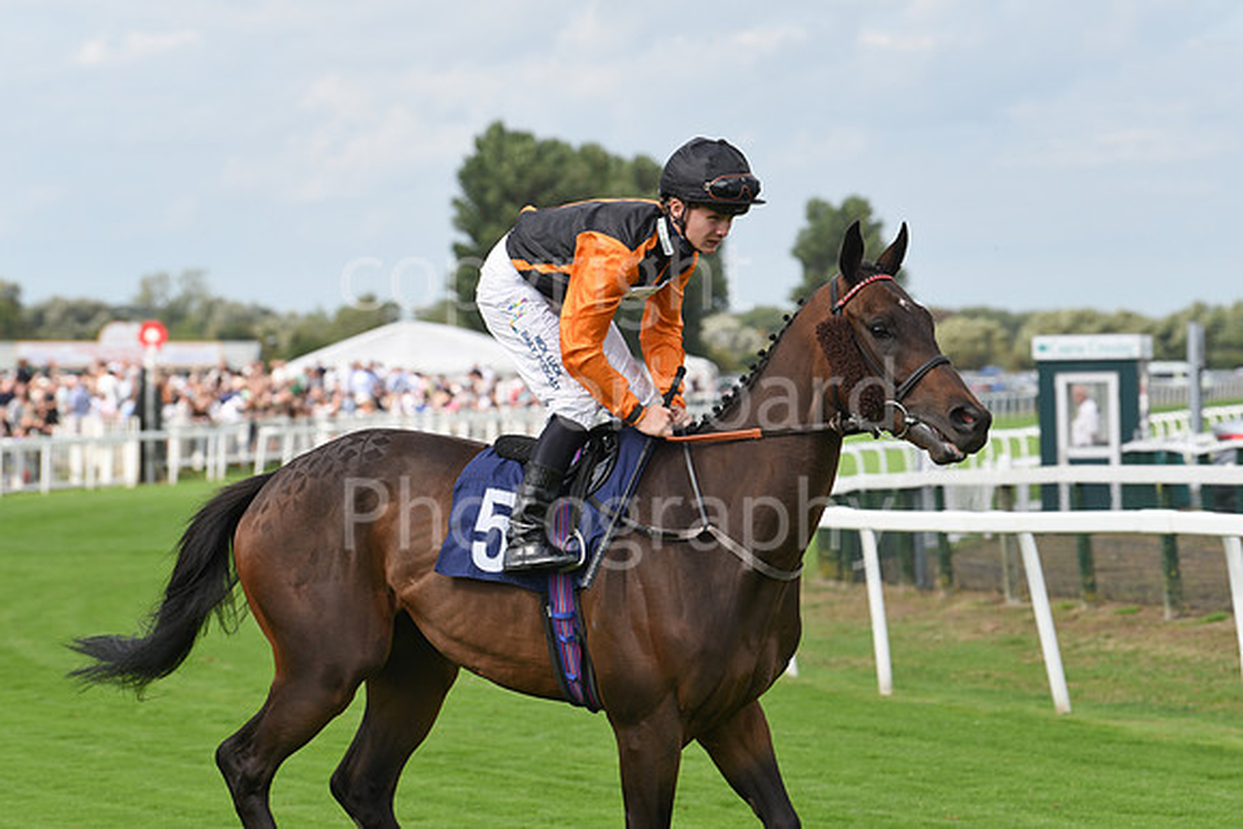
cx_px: 622
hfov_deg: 12.1
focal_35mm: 170
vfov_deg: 8.1
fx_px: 5871
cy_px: 414
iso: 400
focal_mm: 170
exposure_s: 1/1000
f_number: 6.3
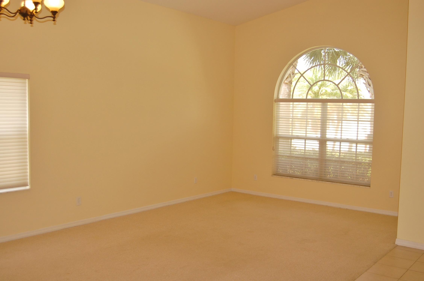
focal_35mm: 39
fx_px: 459
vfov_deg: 34.1
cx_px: 212
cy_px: 140
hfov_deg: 49.6
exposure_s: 1/160
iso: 400
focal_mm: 26
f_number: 4
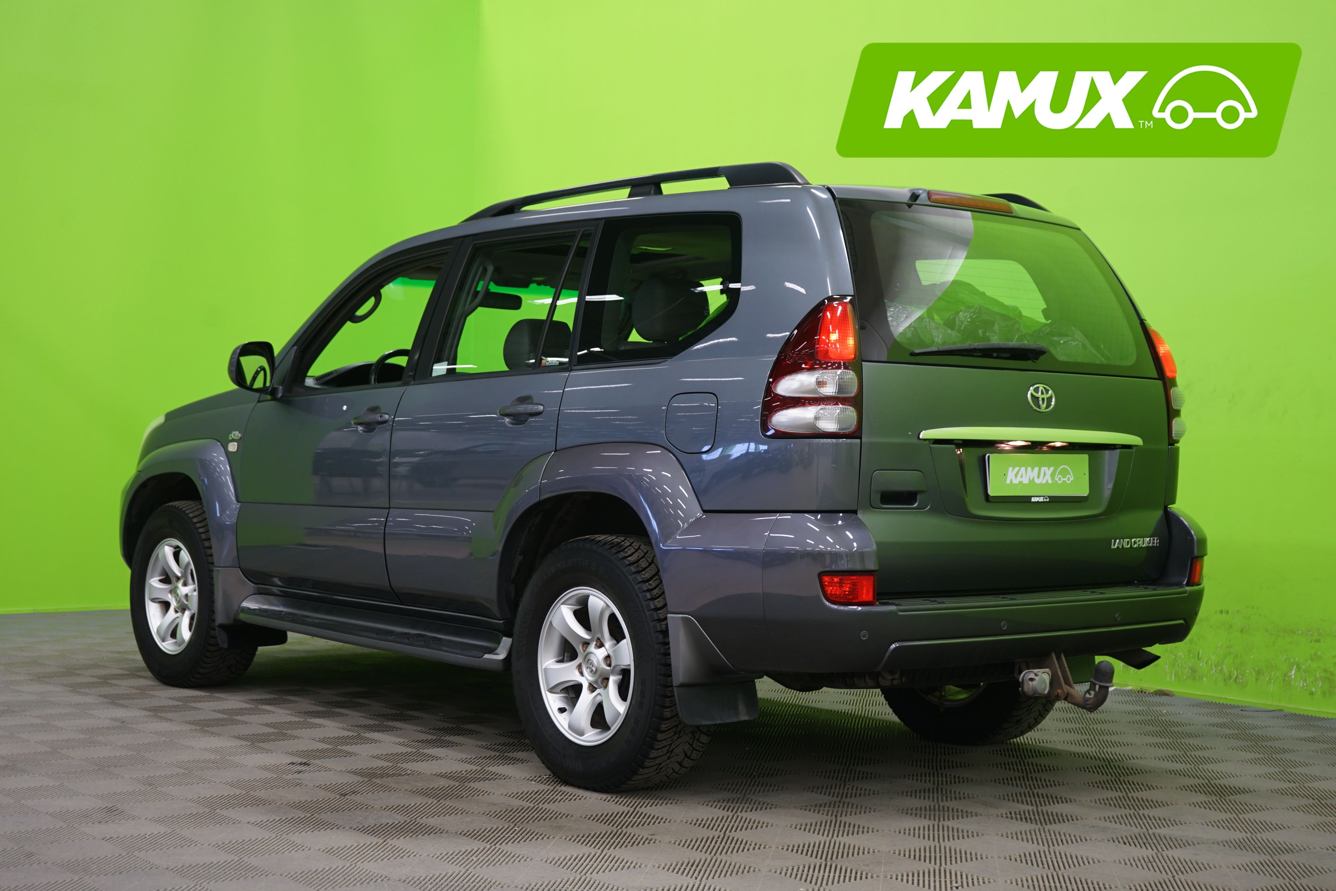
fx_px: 1855
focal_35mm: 50
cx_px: 668
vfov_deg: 27.0
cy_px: 446
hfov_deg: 39.6
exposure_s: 1/6
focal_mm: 50
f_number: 4.5
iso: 400
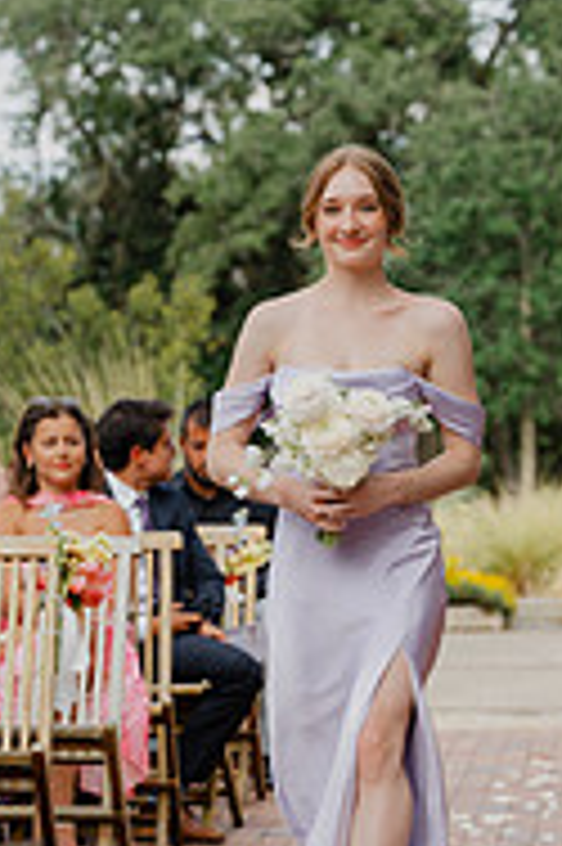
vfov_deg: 12.2
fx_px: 3941
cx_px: 324
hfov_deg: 8.2
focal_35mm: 168
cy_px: 603
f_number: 3.5
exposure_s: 1/500
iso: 100
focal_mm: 70
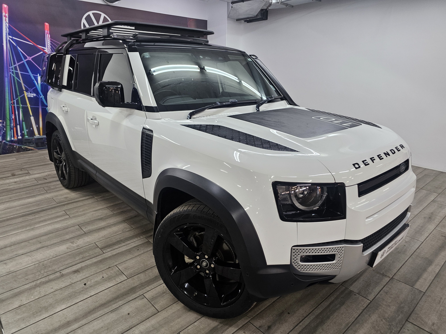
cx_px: 223
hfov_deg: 73.9
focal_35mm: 23
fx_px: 296
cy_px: 167
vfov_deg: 58.9
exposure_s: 1/100
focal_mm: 6.3
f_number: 1.7
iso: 250
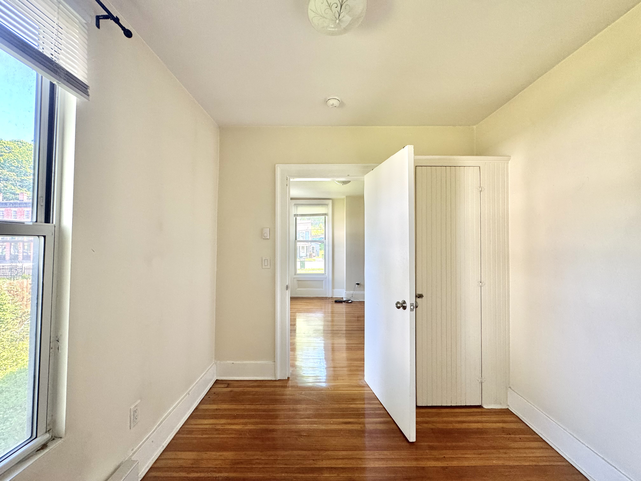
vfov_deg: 85.7
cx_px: 320
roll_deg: +0.1
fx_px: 259
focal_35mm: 14
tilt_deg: +1.2
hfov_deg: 102.1
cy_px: 240
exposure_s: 1/99
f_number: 2.2
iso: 160
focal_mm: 2.22
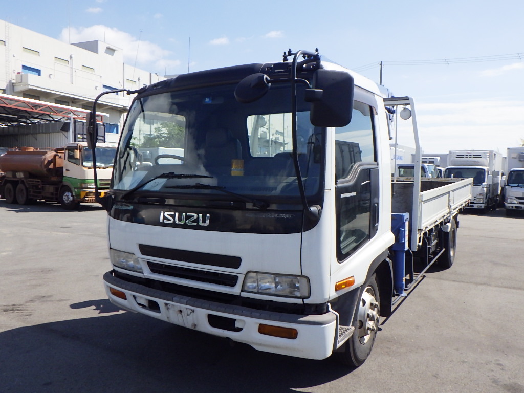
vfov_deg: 49.7
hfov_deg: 63.4
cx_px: 262
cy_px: 196
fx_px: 424
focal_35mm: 28
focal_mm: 5
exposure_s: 1/1250
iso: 250
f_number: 4.2
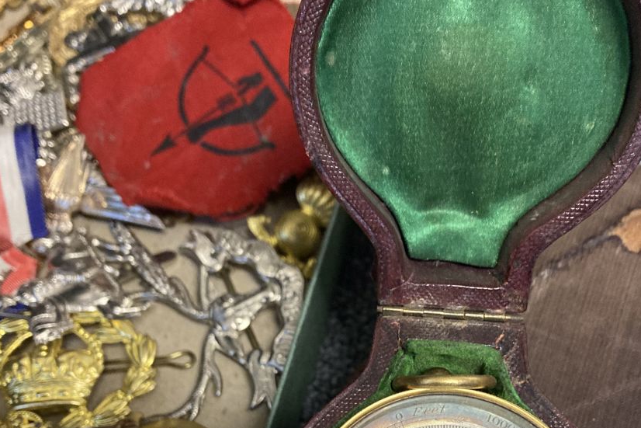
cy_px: 330
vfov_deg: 28.2
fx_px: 837
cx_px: 349
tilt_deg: -59.6
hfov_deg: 41.9
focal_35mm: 47
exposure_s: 1/33
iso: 320
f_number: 1.8
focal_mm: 3.99
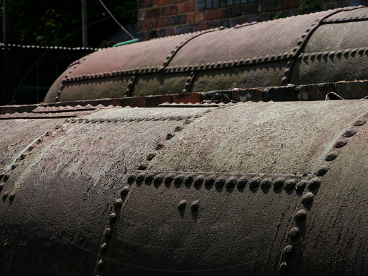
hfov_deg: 20.4
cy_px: 138
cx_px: 184
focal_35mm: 96
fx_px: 1021
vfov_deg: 15.4
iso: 200
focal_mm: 48
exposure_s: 1/800
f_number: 5.6
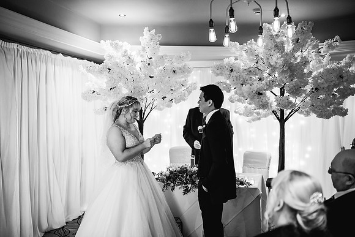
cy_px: 118
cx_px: 178
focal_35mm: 35
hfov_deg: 54.4
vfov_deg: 37.9
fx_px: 345
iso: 2000
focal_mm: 35
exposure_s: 1/250
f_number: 1.4
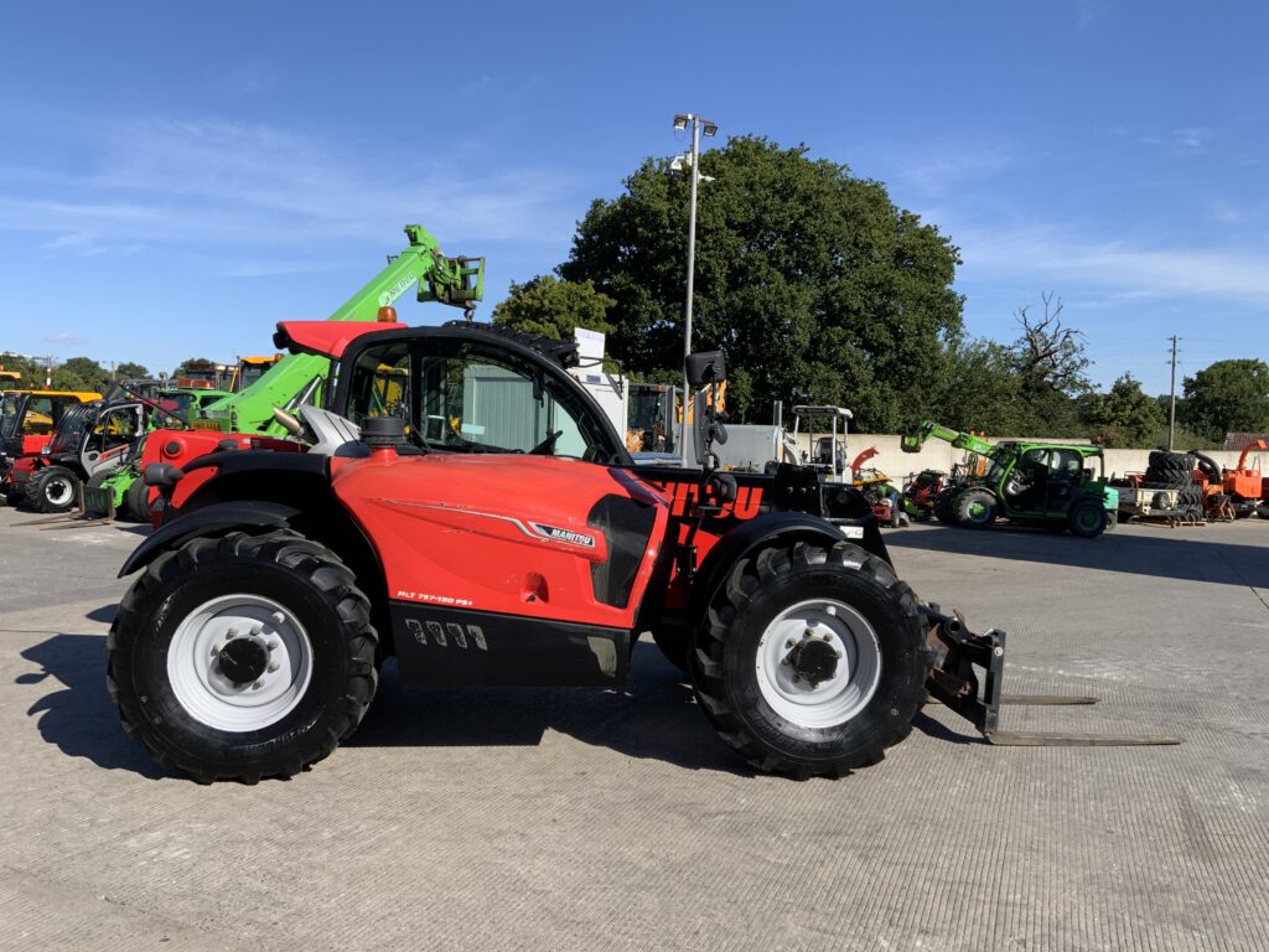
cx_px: 634
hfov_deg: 61.7
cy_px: 476
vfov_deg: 48.2
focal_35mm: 29
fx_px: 1063
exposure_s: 1/1786
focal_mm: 3
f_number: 1.8
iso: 16
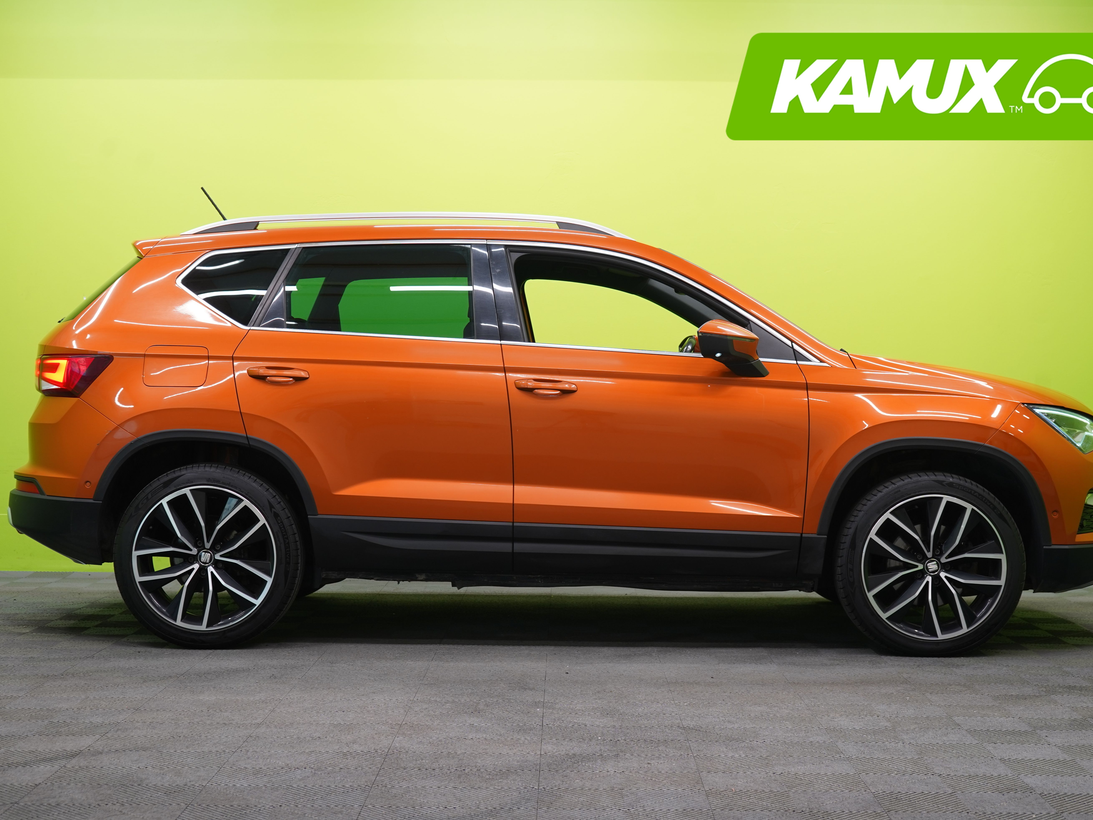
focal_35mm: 55
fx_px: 1737
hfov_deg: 34.9
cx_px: 569
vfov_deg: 26.6
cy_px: 410
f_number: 5.6
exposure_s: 1/25
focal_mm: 50
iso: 400
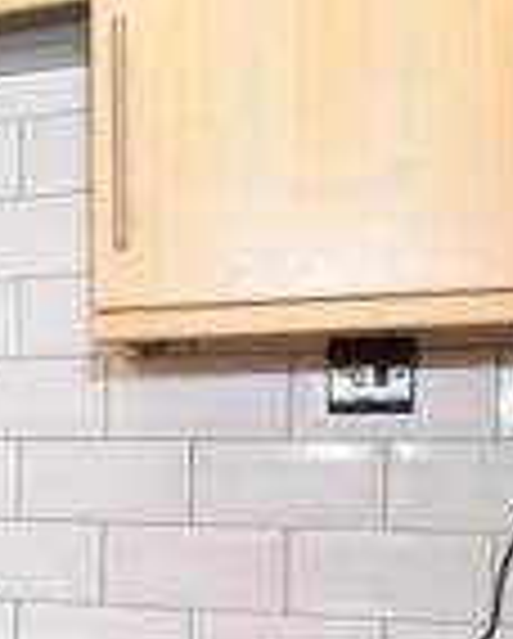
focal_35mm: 65
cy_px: 475
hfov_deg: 18.2
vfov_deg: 28.7
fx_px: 1231
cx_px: -432
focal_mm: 10
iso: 400
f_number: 8
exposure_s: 1/60
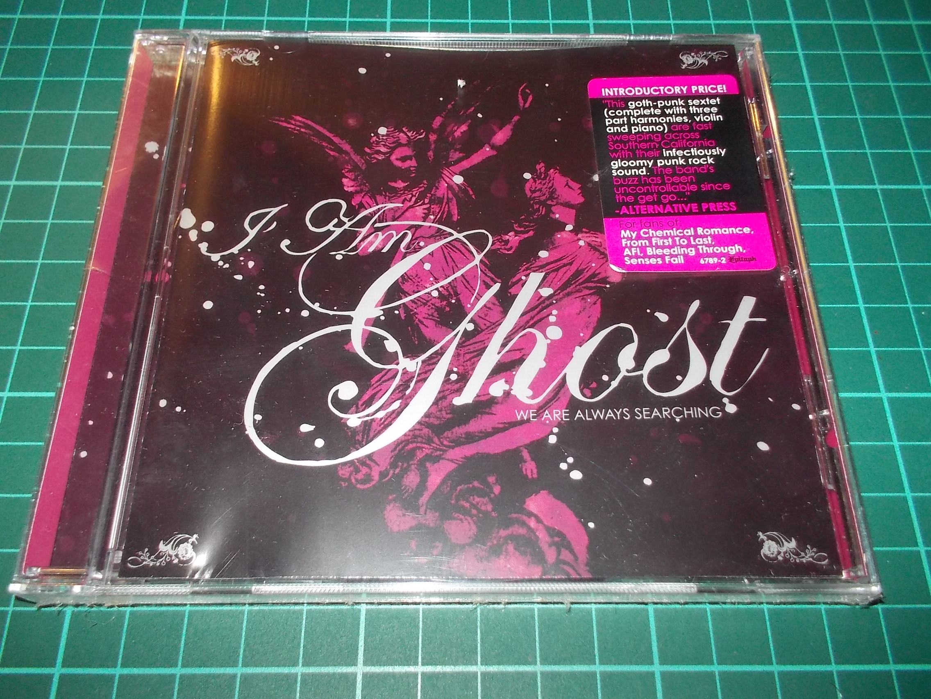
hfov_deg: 61.7
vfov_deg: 48.2
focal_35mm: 29
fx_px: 780
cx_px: 466
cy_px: 350
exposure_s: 1/30
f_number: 3.3
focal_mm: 4.1
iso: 200
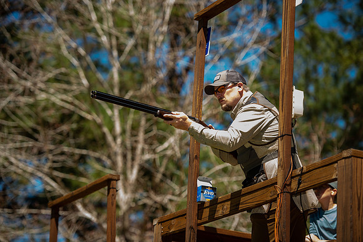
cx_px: 182
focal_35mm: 135
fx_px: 1360
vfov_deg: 10.1
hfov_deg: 15.2
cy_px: 121
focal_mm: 135
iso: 50
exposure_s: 1/250
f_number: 2.8
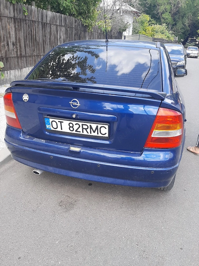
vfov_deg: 65.3
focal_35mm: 27
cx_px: 100
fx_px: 207
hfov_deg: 51.4
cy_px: 133
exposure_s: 1/417
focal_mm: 3.93
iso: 40
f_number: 1.7
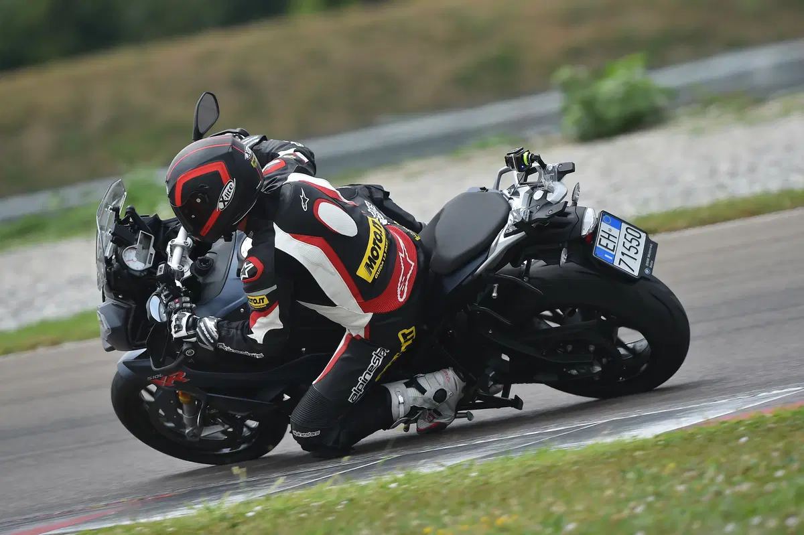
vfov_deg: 2.3
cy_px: 268
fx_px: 13394
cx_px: 402
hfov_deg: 3.4
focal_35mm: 600
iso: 160
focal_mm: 600
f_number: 7.1
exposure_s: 1/1000
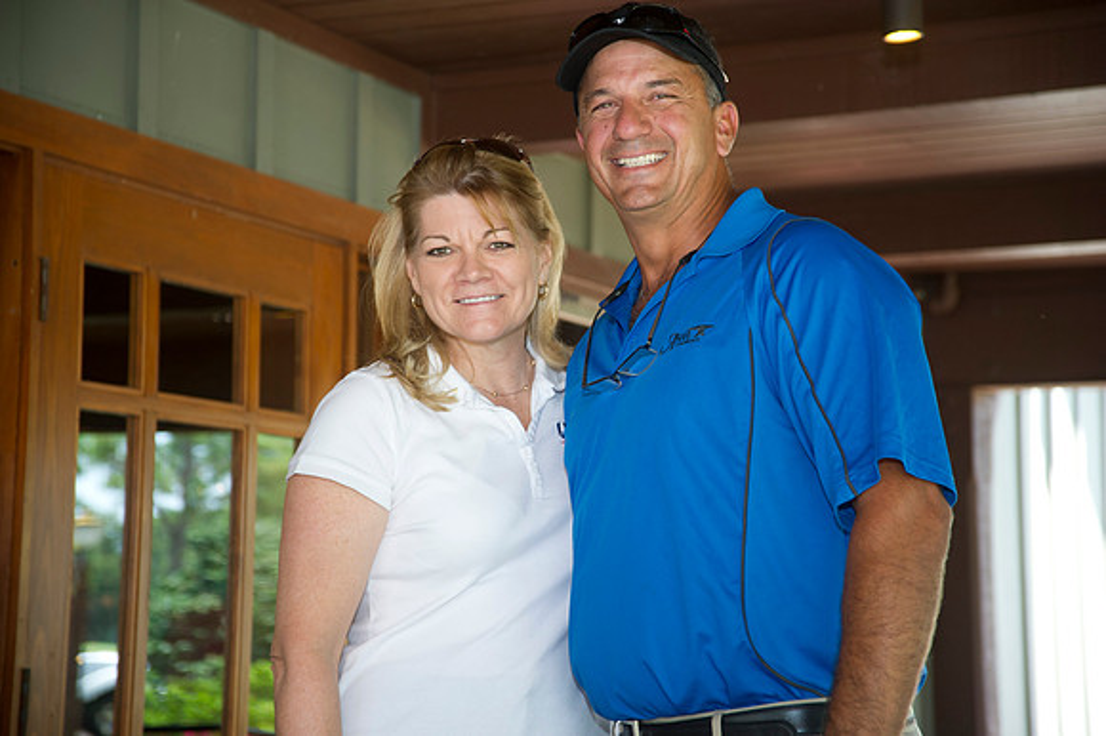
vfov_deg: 16.1
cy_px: 368
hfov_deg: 23.9
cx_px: 553
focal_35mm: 85
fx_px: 2610
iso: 800
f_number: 4.5
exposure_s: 1/125
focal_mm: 85
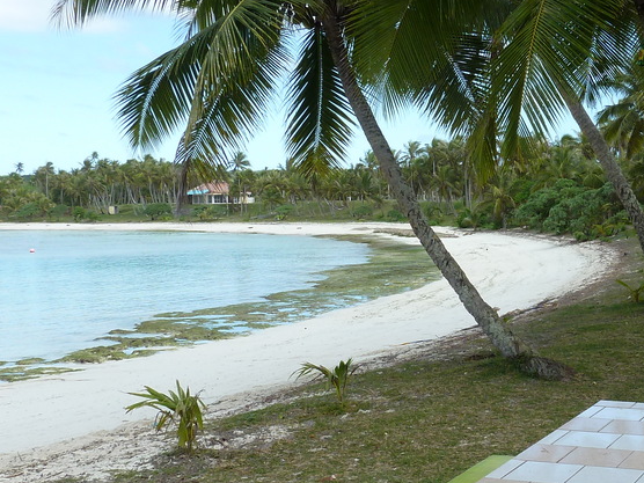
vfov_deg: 27.0
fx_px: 1005
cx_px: 482
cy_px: 284
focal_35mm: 54
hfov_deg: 34.8
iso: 80
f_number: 4
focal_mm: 4.1
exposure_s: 1/320
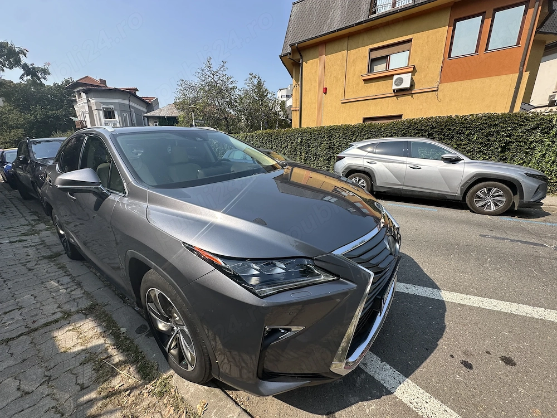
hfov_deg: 102.1
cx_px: 278
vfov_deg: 85.7
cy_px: 209
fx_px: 225
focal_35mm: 14
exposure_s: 1/1043
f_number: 2.2
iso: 50
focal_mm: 2.22
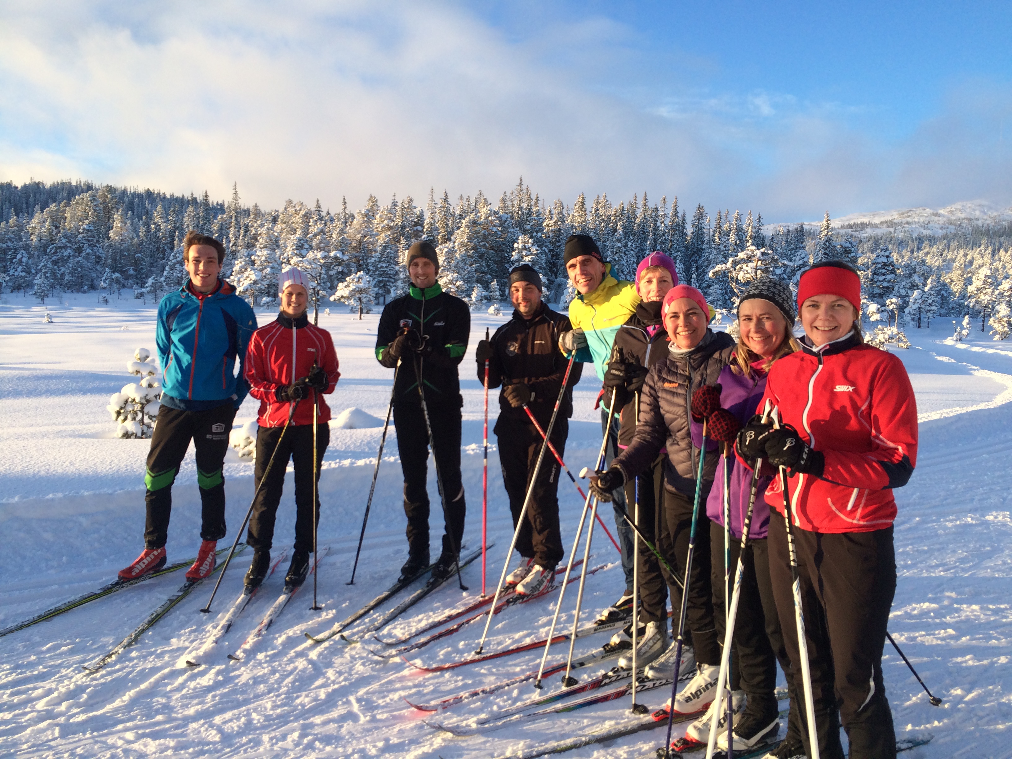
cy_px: 380
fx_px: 848
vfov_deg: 48.2
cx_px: 506
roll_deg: -0.2
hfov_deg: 61.7
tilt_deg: -3.1
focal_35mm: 29
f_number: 2.2
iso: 32
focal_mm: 4.15
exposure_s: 1/604
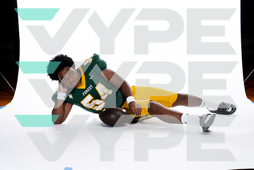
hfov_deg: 30.5
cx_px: 127
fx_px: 466
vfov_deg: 20.6
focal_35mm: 66
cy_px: 85
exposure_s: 1/250
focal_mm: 66
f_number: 8
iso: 400
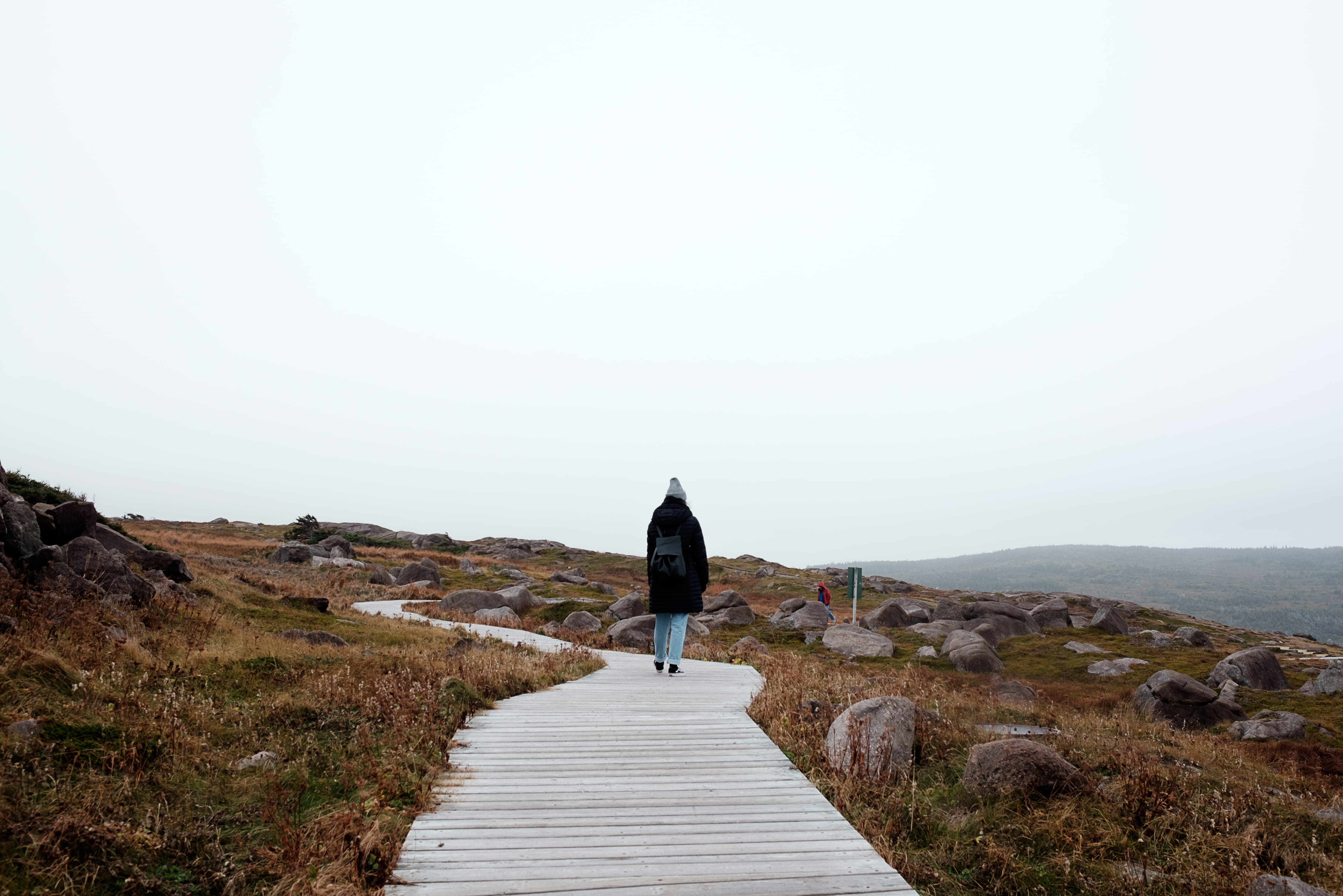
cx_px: 672
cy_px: 448
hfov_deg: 54.4
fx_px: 1306
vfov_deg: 37.9
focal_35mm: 35
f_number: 7.1
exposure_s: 1/180
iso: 200
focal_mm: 23
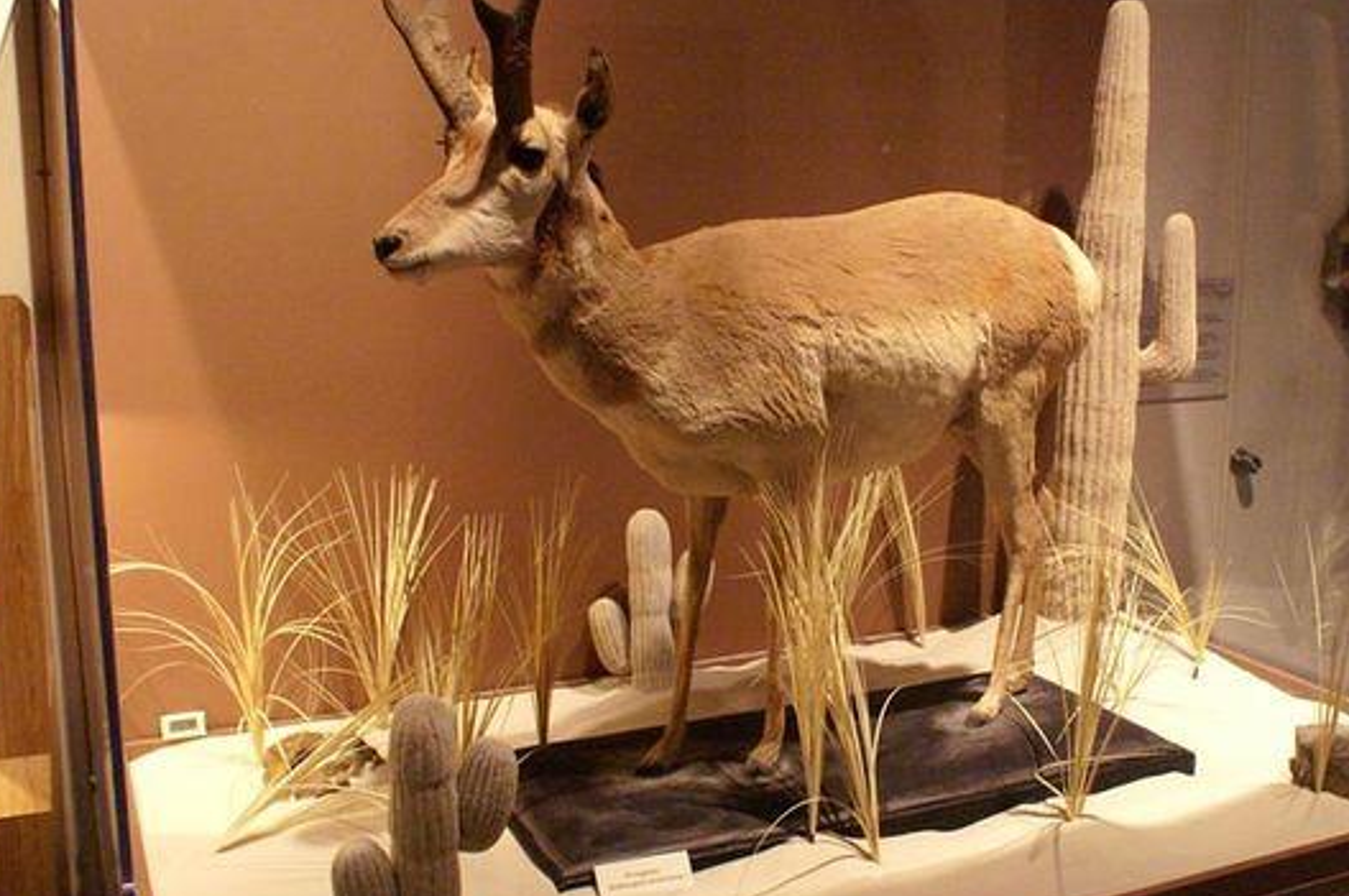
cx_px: 779
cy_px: 414
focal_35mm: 40
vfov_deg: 33.3
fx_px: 1497
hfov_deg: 48.3
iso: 3200
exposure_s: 1/50
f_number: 5.6
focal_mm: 22
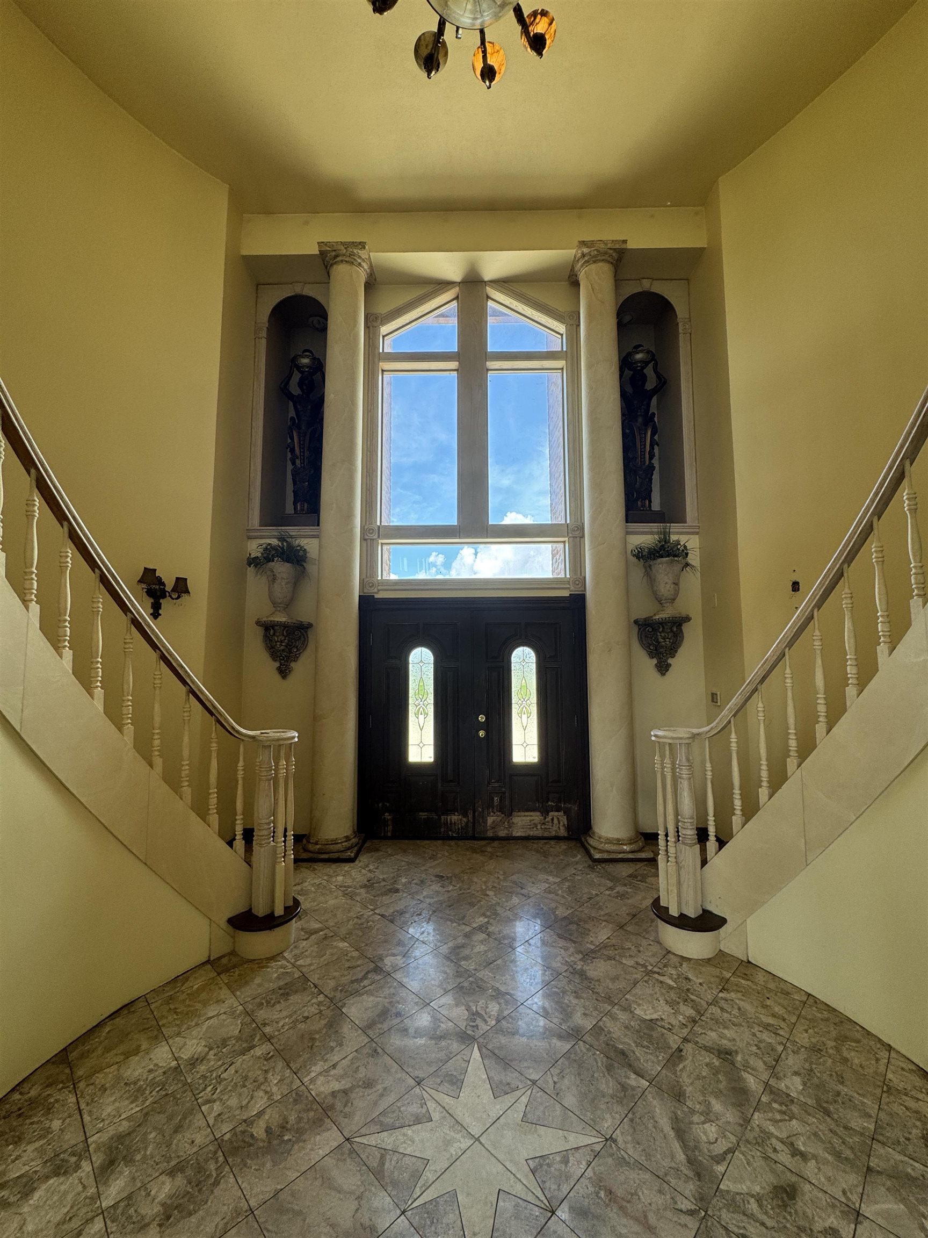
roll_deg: +0.6
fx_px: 500
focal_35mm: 14
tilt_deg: +5.2
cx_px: 464
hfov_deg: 85.7
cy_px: 619
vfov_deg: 102.1
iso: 40
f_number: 2.2
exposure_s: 1/154
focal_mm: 2.22
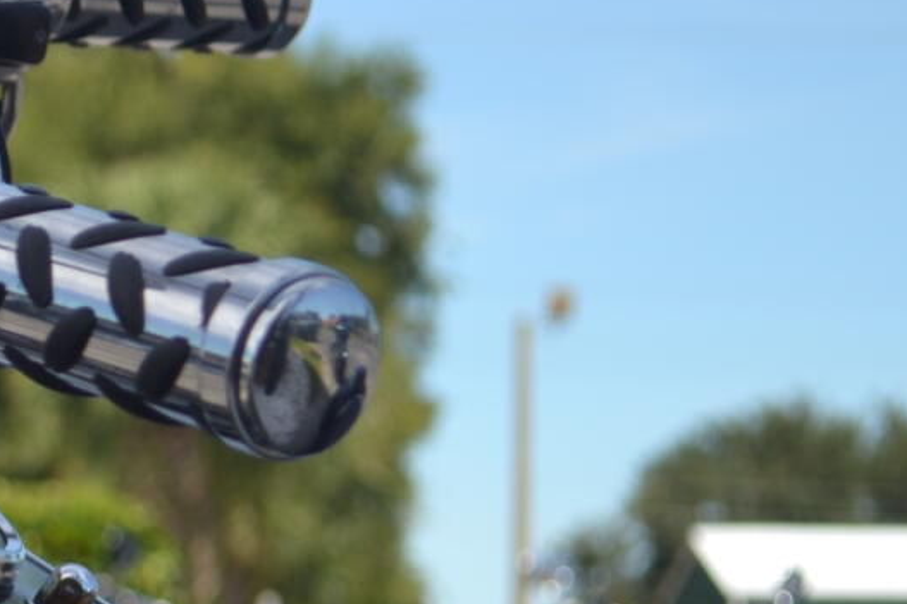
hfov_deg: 7.7
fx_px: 6599
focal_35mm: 262
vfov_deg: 5.2
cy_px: 765
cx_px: -491
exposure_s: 1/320
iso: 100
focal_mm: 46
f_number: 5.3
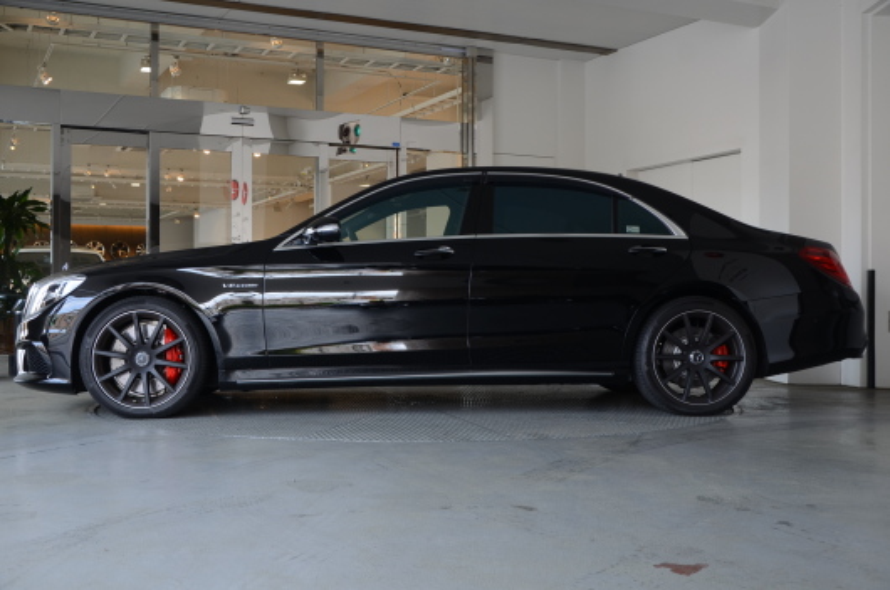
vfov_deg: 31.8
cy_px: 295
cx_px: 445
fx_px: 1036
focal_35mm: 42
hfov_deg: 46.5
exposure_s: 1/25
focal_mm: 28
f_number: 5
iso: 125
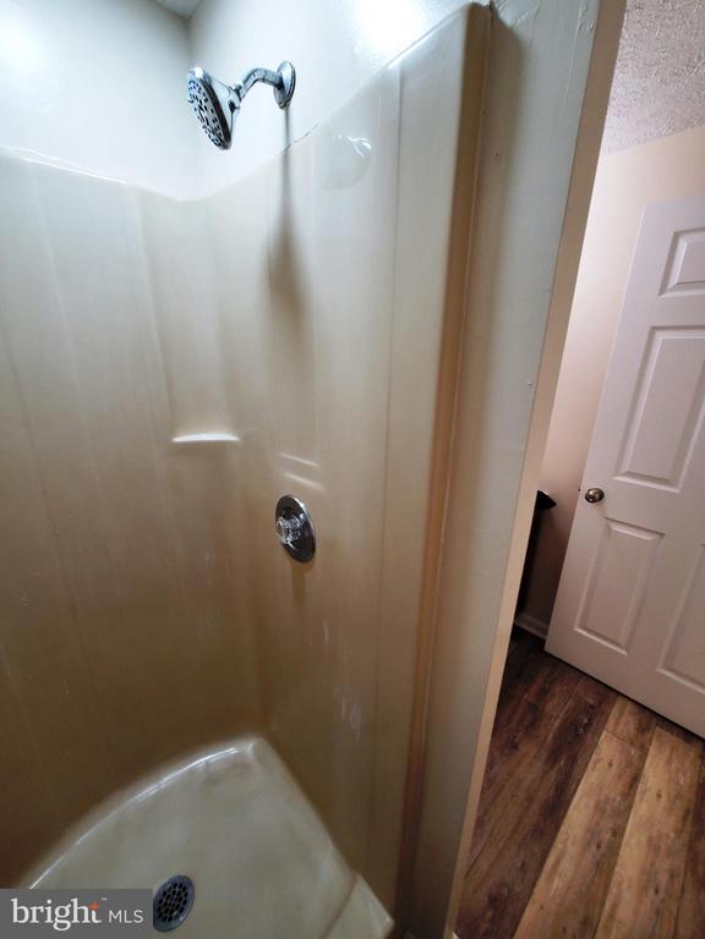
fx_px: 353
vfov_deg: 106.2
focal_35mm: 13
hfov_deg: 89.9
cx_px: 352
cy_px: 470
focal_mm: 1.8
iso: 160
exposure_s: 1/60
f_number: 2.2
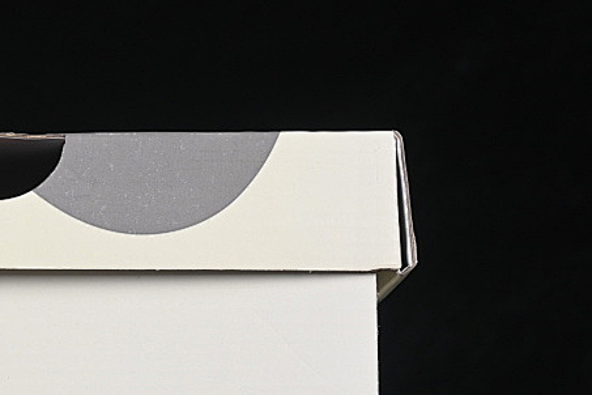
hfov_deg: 11.4
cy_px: 260
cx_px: -16
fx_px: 2943
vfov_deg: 7.7
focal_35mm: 179
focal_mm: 50
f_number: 8
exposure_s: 1/80
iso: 160
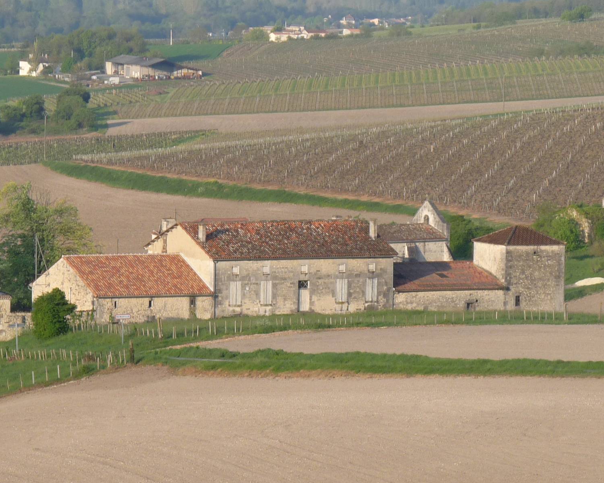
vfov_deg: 6.0
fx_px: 4594
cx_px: 290
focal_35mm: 257
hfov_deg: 7.5
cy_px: 242
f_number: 5
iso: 100
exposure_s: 1/250
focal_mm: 24.5
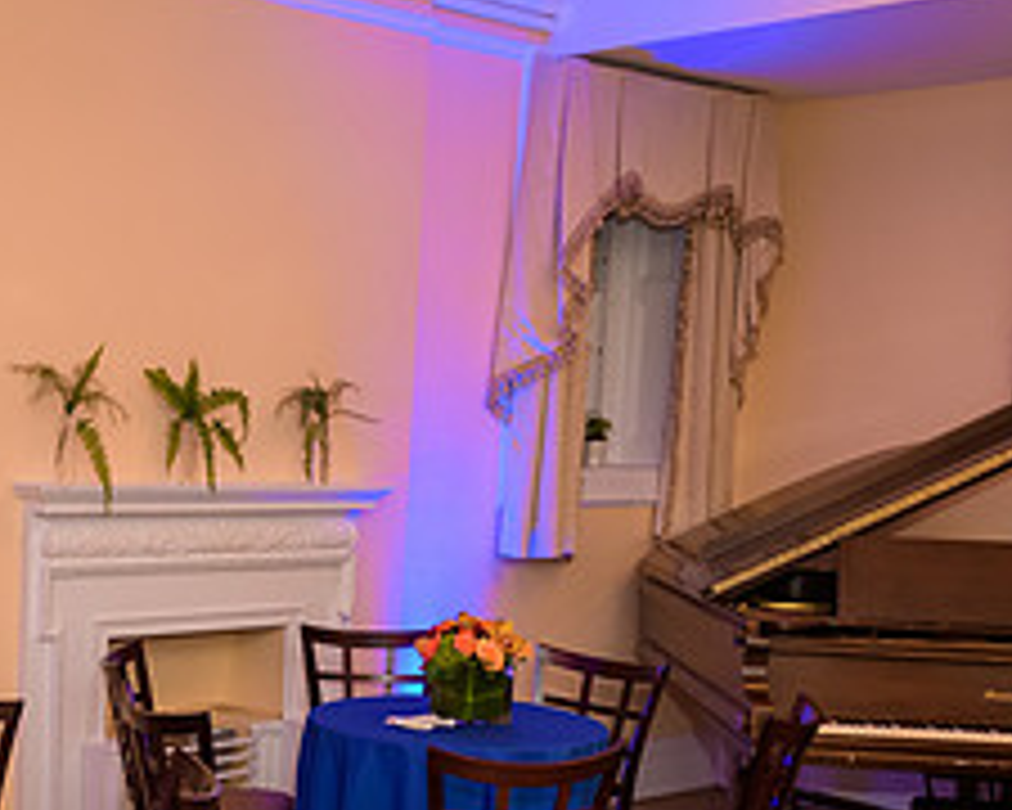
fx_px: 1737
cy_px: 673
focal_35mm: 58
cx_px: 166
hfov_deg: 31.4
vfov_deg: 25.7
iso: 1600
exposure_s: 1/125
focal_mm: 24
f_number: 3.2
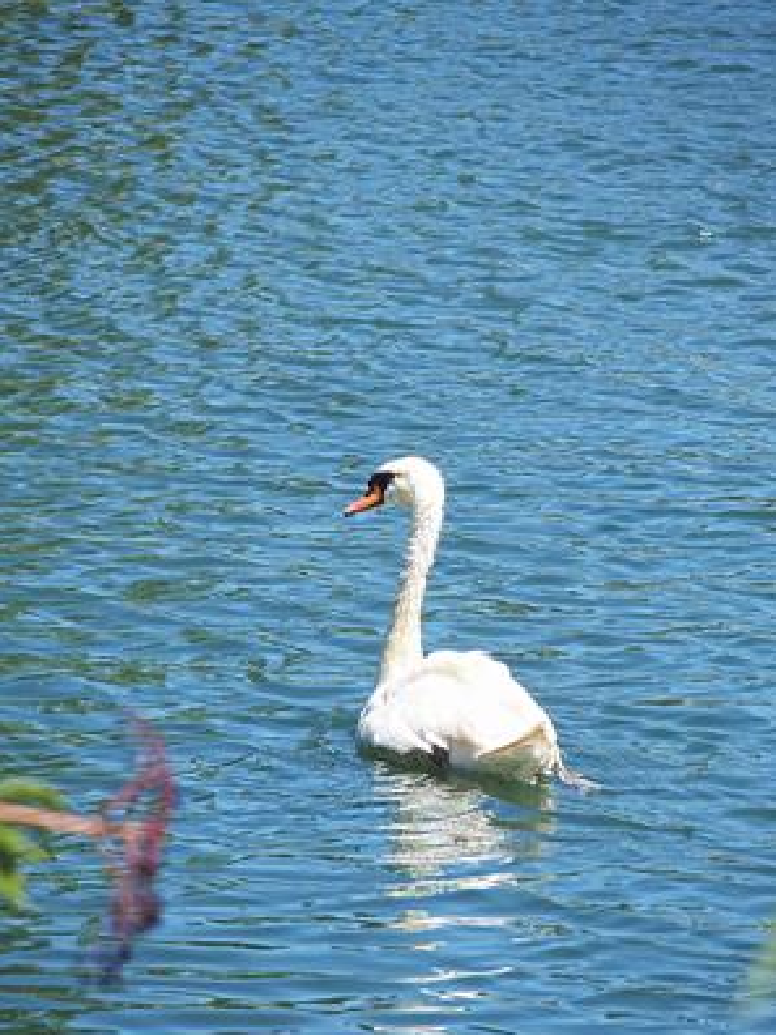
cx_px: 389
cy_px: 518
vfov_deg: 6.5
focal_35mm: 303
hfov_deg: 4.9
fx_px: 9057
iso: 100
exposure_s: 1/1000
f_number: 4
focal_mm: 64.3
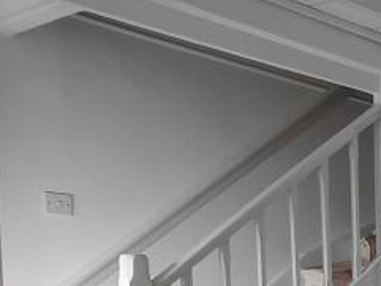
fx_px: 749
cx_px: 753
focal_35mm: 68
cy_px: 387
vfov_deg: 19.7
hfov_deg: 18.8
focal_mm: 1.64
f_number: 2.2
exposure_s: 1/60
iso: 40
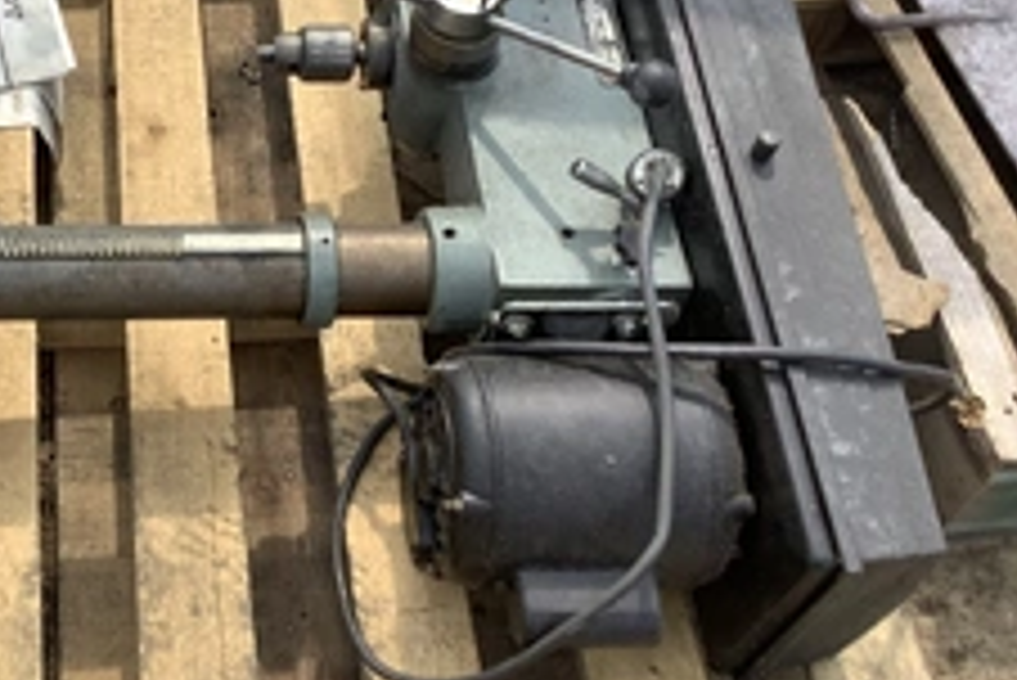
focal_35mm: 57
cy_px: 221
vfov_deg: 23.7
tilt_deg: -54.2
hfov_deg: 33.4
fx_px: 1611
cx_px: 122
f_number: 2.4
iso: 25
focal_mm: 3.3
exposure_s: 1/727
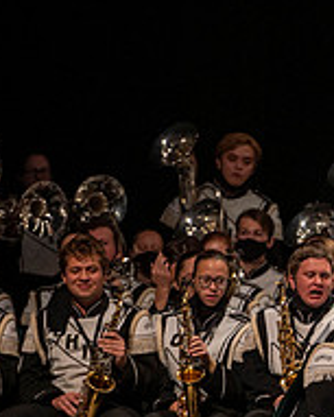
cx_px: 513
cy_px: 323
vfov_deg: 3.4
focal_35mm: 569
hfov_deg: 2.7
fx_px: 7025
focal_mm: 200
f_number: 3.5
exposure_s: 1/500
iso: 1250
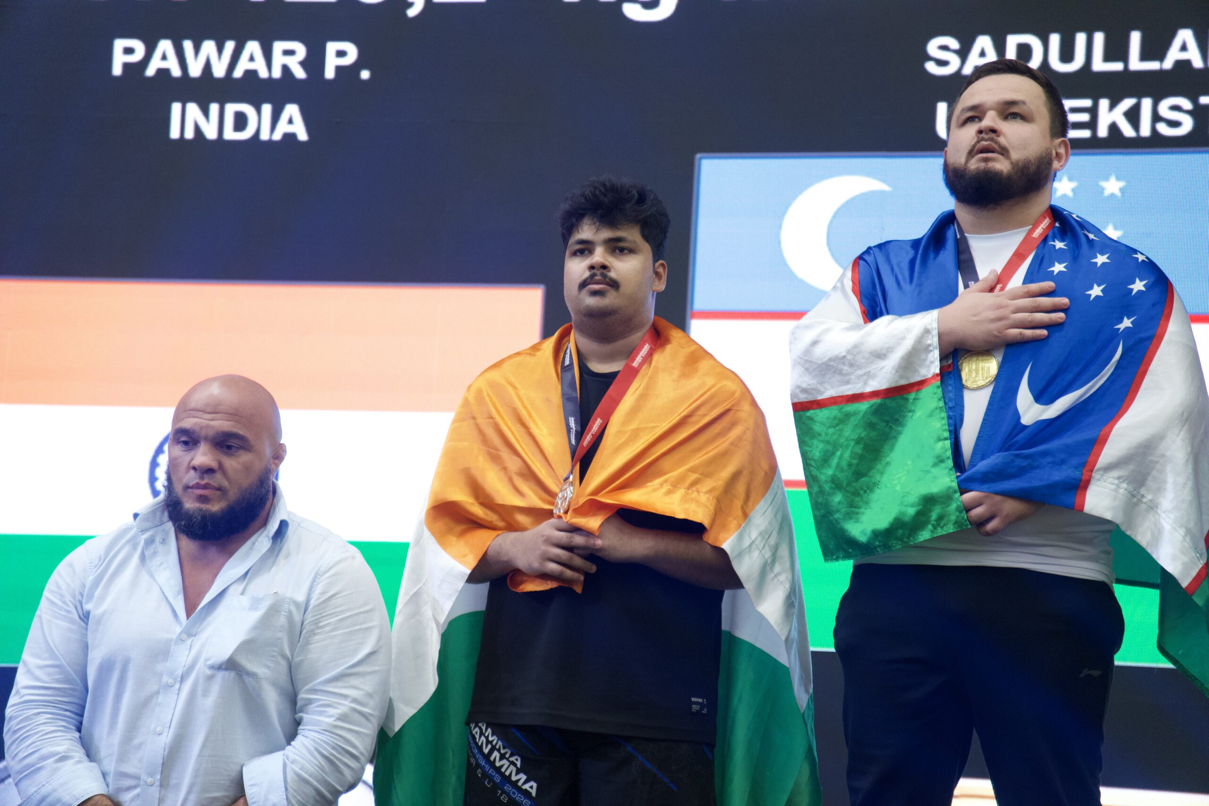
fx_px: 3526
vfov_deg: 13.0
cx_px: 604
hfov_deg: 19.5
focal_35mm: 105
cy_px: 403
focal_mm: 70
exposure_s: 1/250
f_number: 2.8
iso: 2000
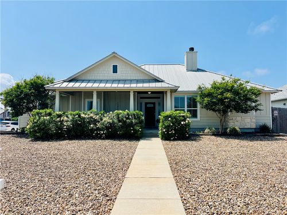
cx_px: 144
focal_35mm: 26
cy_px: 108
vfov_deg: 53.1
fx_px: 216
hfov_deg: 67.3
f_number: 1.5
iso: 50
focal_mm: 5.7
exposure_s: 1/6579
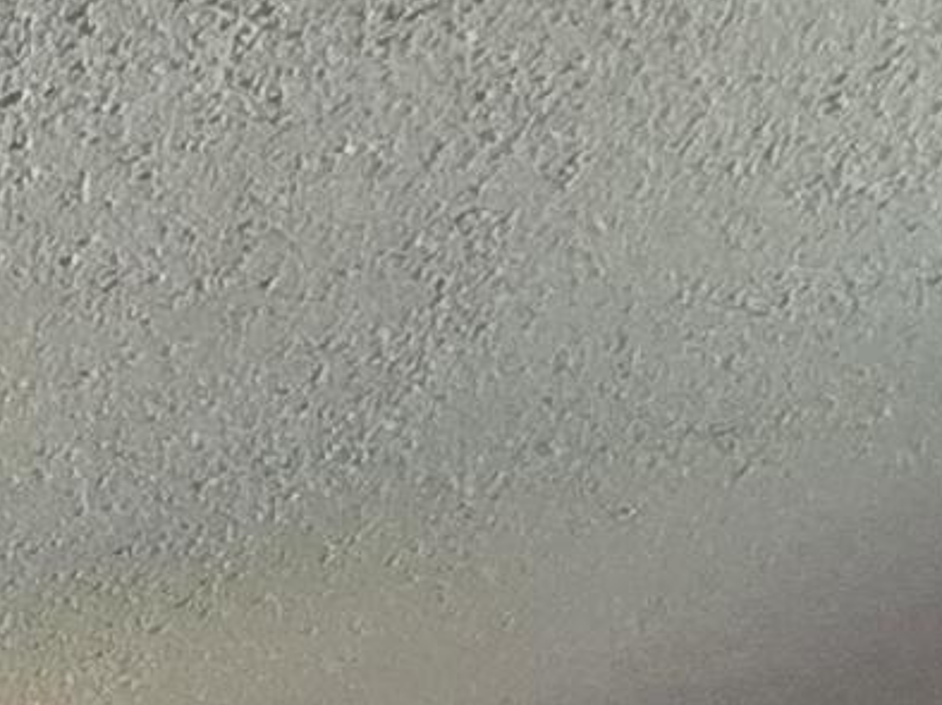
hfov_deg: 14.1
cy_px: 2669
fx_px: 2692
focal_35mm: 99
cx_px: -1274
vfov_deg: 8.6
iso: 320
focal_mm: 2.2
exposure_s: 1/100
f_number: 2.2
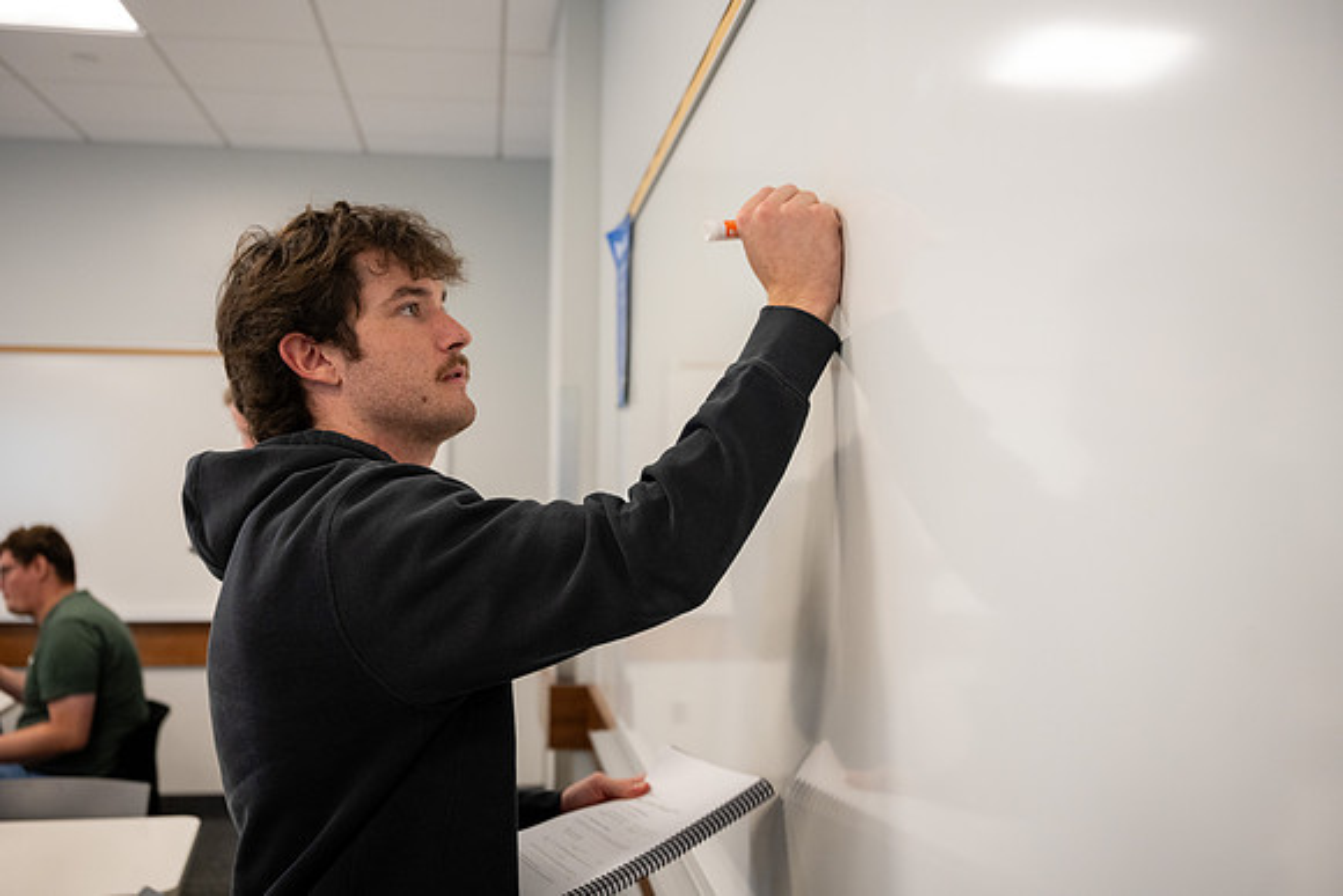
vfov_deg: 37.7
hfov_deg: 54.2
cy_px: 448
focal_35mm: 35
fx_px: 1312
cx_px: 672
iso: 800
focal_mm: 34
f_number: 3.2
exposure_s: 1/160
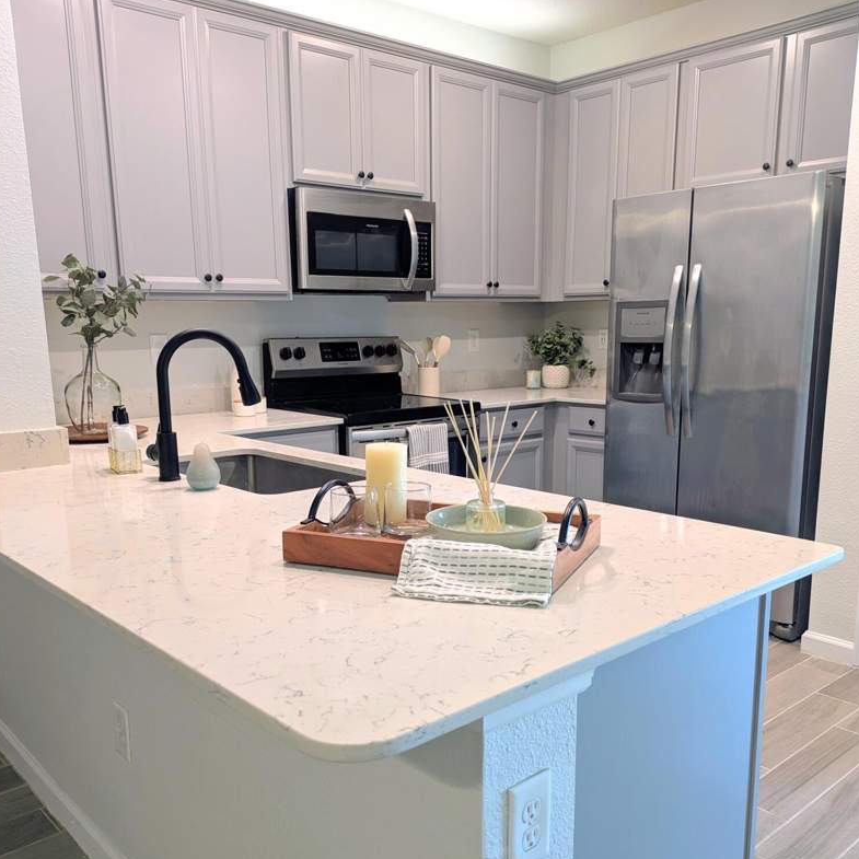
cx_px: 427
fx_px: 842
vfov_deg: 53.8
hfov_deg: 54.0
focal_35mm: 30
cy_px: 492
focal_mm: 5.43
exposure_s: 1/24
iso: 69
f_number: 1.89
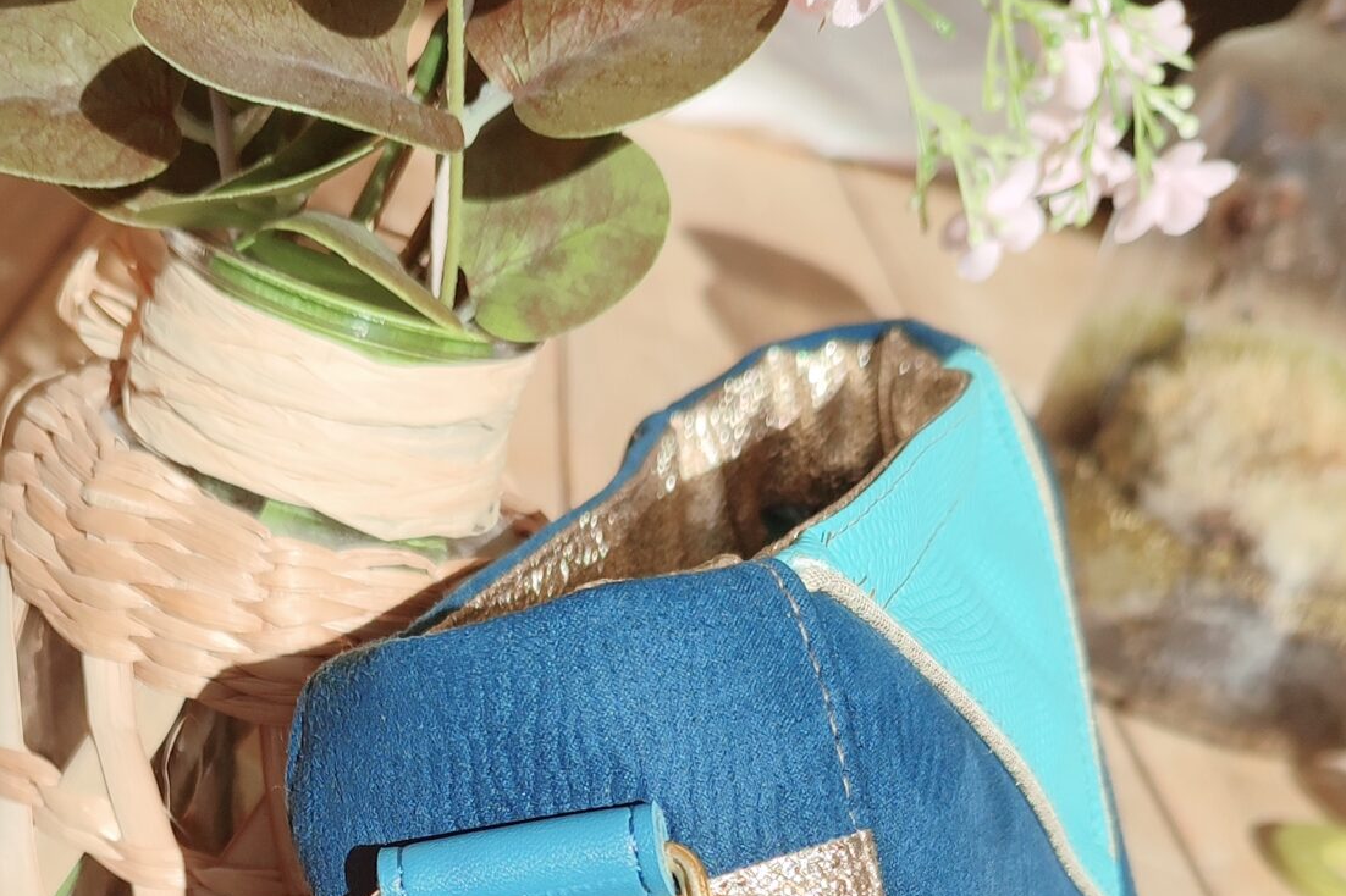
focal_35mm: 58
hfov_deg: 34.3
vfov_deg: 20.5
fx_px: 2168
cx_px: 507
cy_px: 1282
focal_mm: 5.89
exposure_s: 1/901
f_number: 1.89
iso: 50
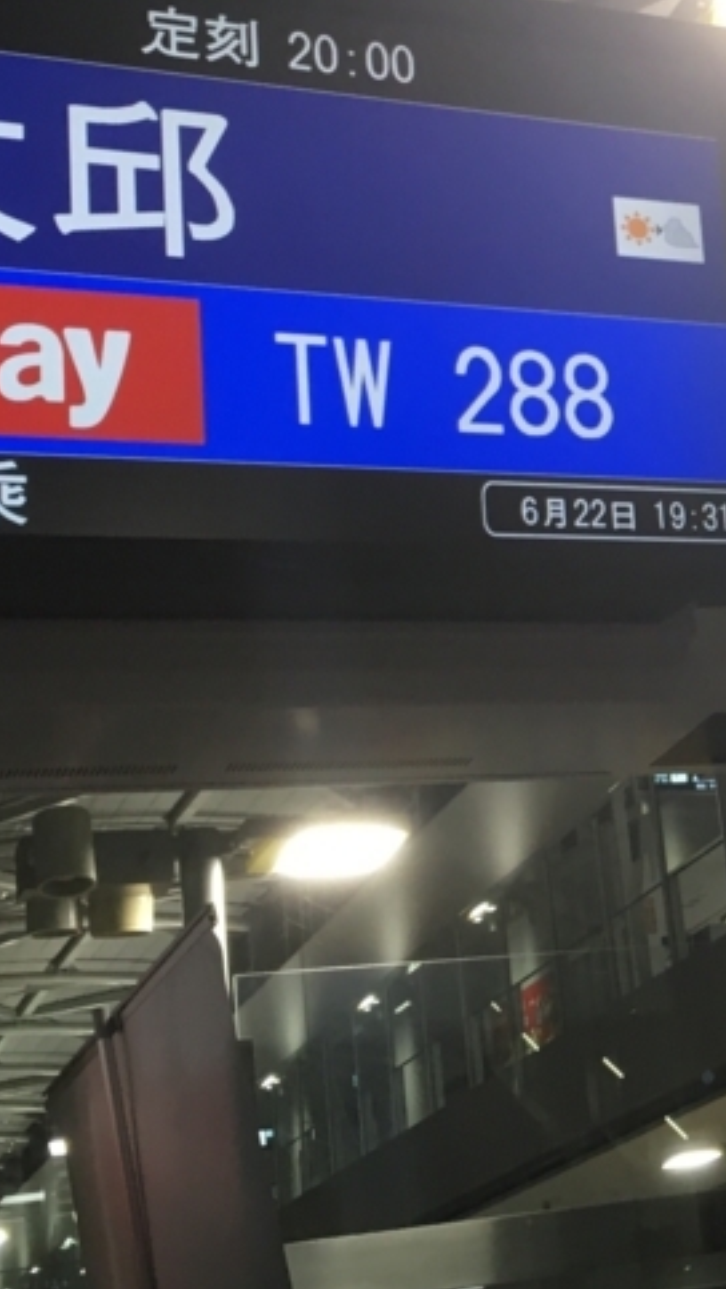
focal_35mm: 67
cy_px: 552
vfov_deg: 31.4
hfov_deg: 17.0
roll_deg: +11.5
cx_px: 945
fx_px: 2291
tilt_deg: +21.0
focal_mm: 4.15
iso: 64
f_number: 2.2
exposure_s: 1/30
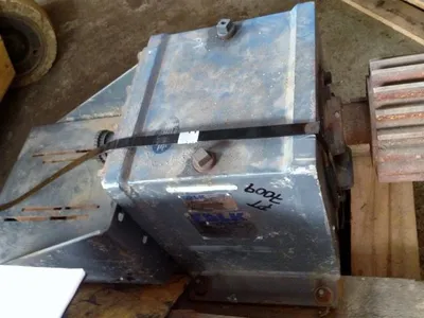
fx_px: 429
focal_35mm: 35
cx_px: 212
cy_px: 159
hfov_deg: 52.6
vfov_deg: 40.7
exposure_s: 1/17
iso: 400
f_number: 2.4
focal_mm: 4.28
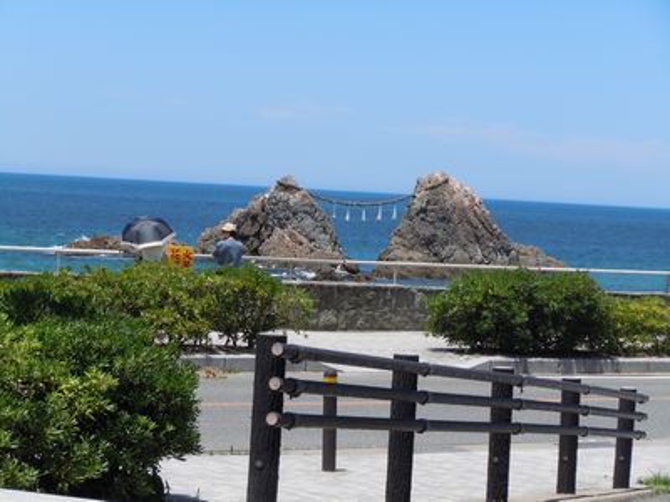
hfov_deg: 16.4
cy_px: 251
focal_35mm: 120
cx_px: 335
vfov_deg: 12.3
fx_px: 2323
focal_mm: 21.5
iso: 100
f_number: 5.4
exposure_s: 1/500
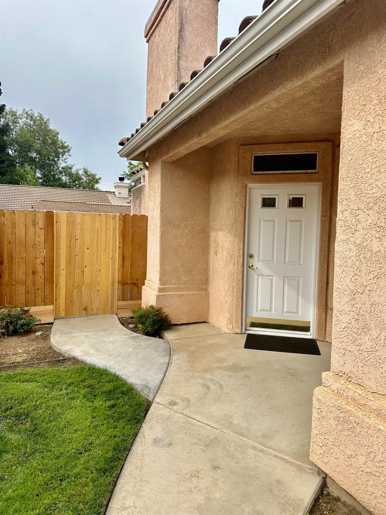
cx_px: 193
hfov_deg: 56.8
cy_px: 258
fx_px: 357
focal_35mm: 24
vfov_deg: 71.6
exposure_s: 1/2469
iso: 80
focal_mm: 6.86
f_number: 1.78
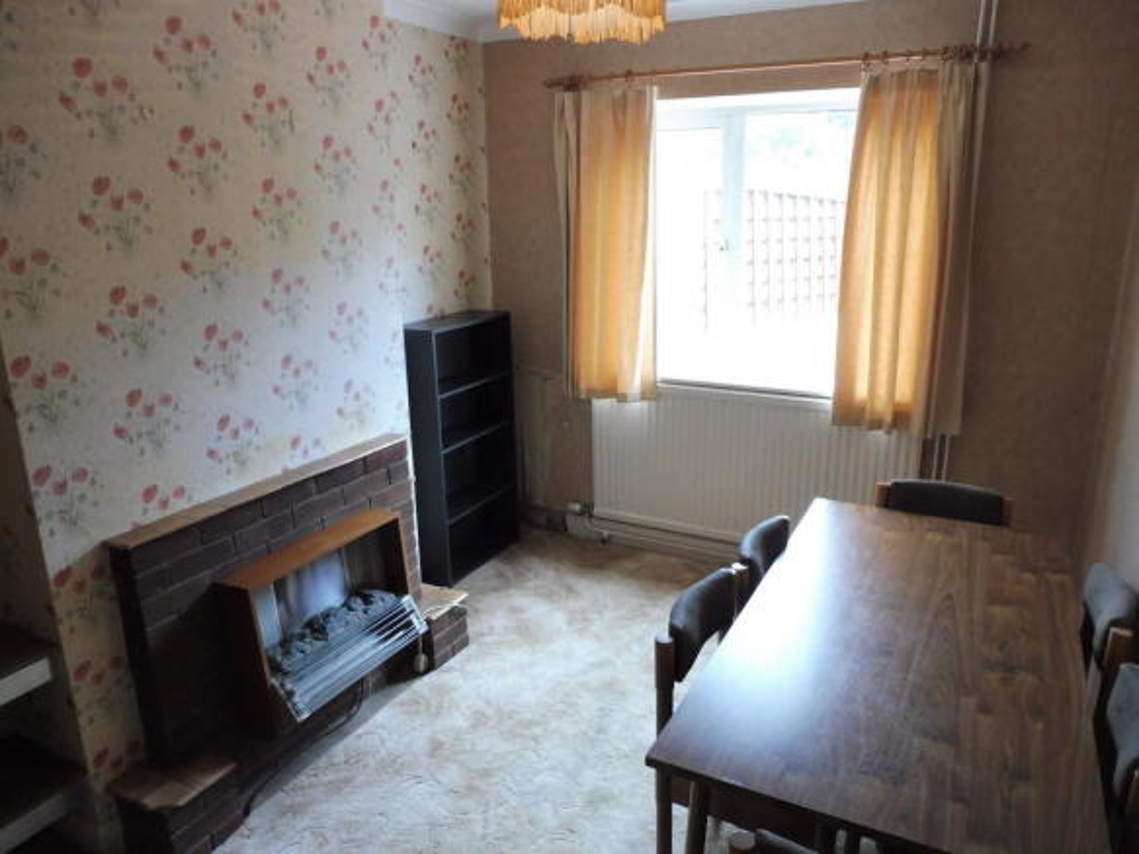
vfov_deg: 56.8
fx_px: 790
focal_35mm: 24
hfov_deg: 71.6
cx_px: 570
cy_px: 427
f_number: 3.3
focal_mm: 4.3
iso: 320
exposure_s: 1/60
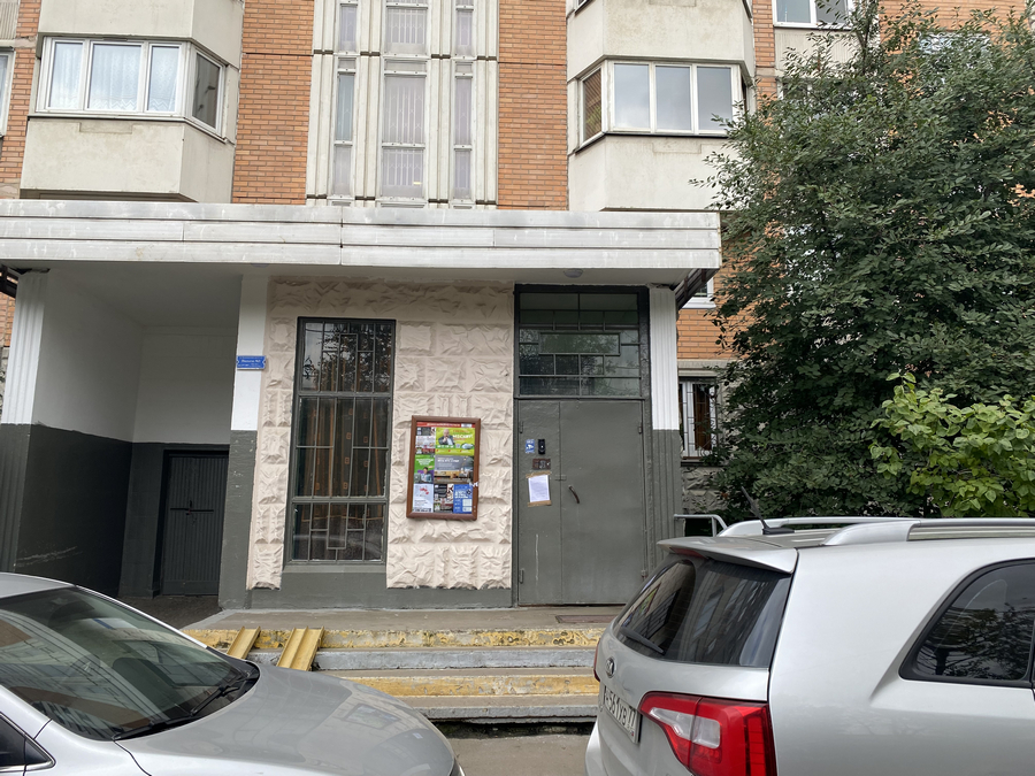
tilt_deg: +10.0
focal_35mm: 26
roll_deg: -1.0
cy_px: 388
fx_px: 777
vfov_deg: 53.1
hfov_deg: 67.3
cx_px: 518
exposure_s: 1/328
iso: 32
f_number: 1.8
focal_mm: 4.25
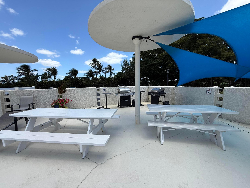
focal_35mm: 14
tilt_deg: -5.7
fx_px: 101
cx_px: 125
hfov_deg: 102.1
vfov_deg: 85.7
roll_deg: +0.7
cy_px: 94
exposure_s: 1/1698
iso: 50
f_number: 2.2
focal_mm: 2.22
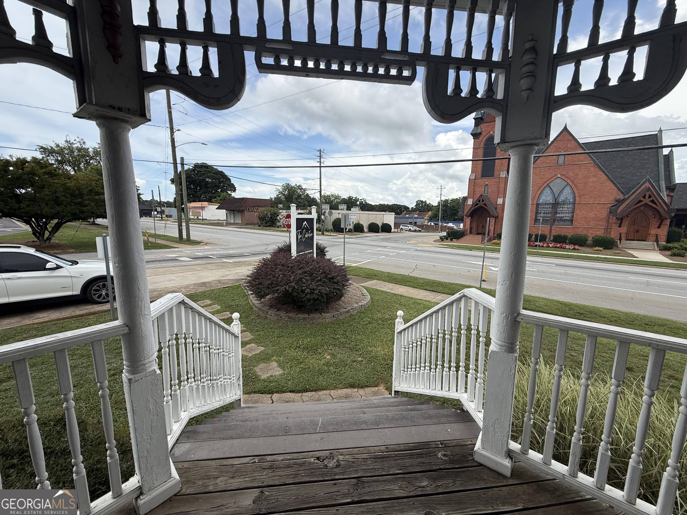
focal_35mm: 14
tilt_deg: -8.4
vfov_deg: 85.7
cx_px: 344
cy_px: 258
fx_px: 278
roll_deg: -1.0
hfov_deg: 102.1
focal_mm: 2.22
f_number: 2.2
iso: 50
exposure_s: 1/1848
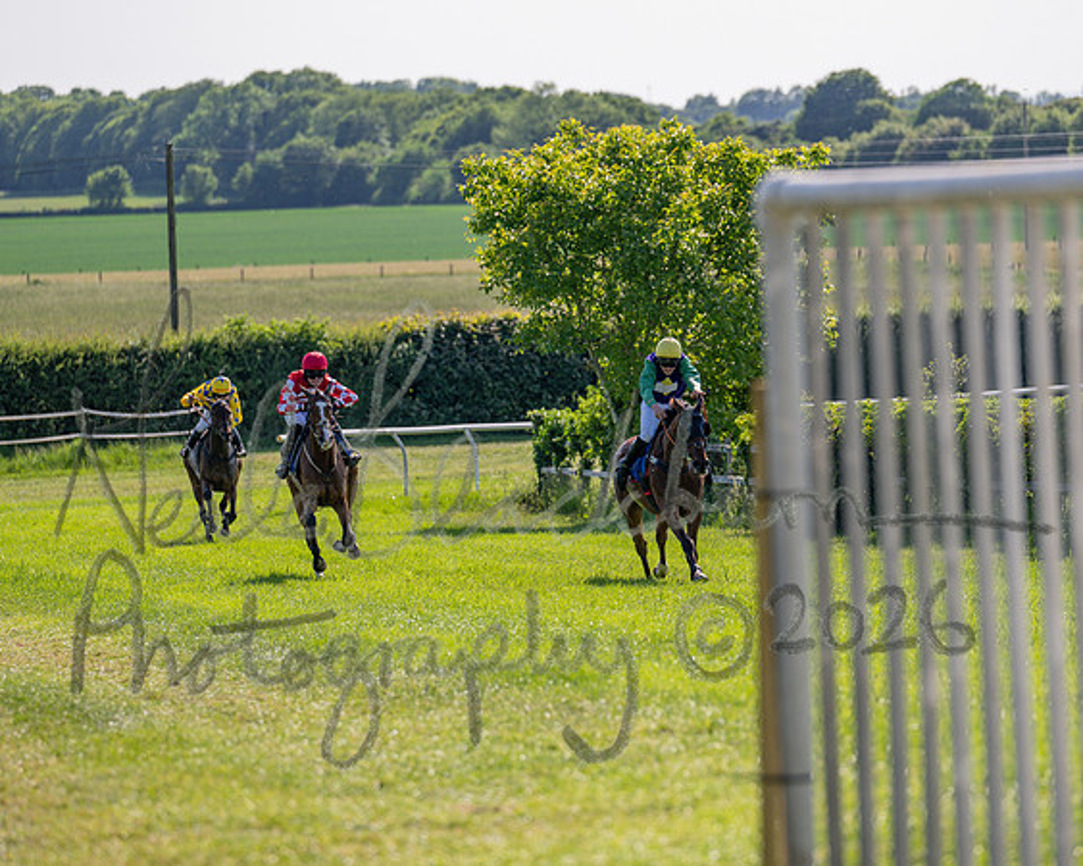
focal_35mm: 225
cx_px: 542
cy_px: 433
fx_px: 7221
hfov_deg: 8.6
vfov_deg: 6.9
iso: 200
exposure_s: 1/1600
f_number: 4
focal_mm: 200
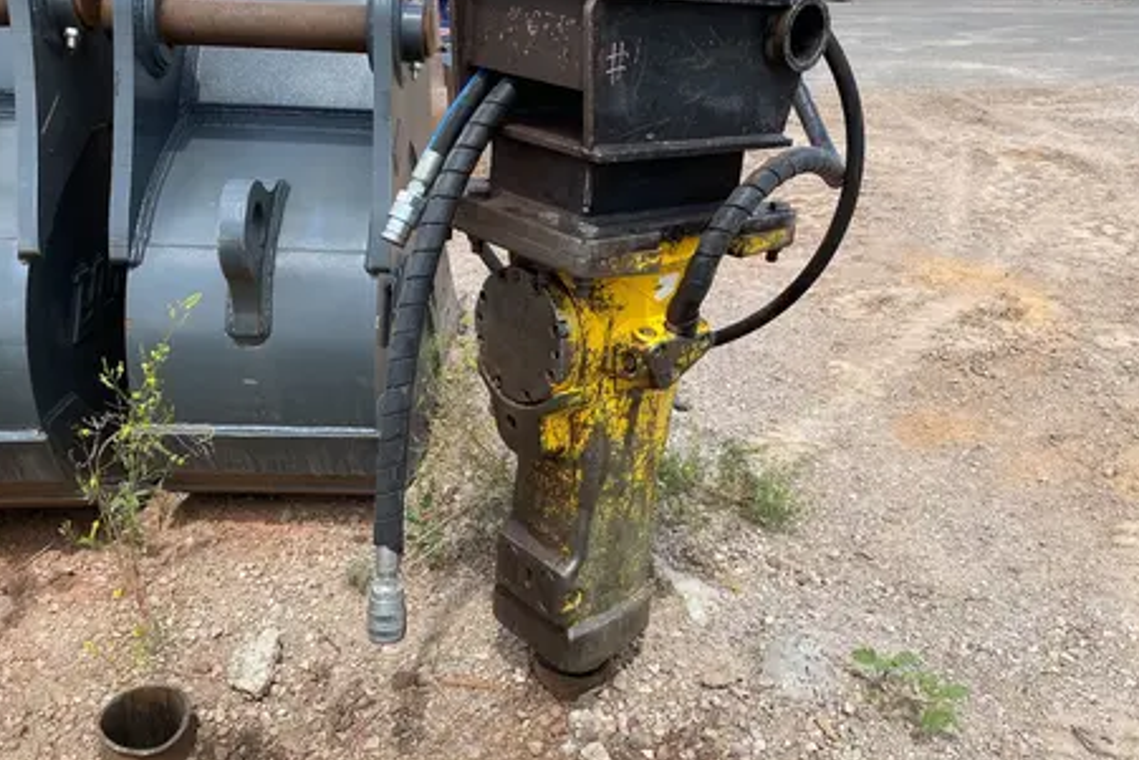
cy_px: 335
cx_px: 586
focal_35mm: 33
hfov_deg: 57.2
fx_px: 1044
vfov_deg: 39.9
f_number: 1.8
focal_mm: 4.25
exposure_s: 1/1157
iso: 32
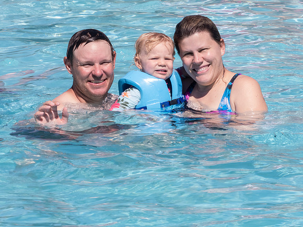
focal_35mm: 322
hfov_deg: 6.2
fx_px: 2819
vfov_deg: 4.6
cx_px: 152
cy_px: 114
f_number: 8
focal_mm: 57.7
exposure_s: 1/250
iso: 80
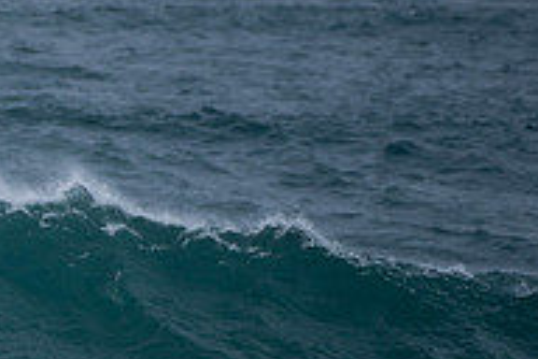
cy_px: 473
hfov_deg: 1.3
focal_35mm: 1626
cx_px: -182
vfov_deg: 0.8
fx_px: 24298
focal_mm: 500
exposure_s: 1/1000
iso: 100
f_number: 5.6
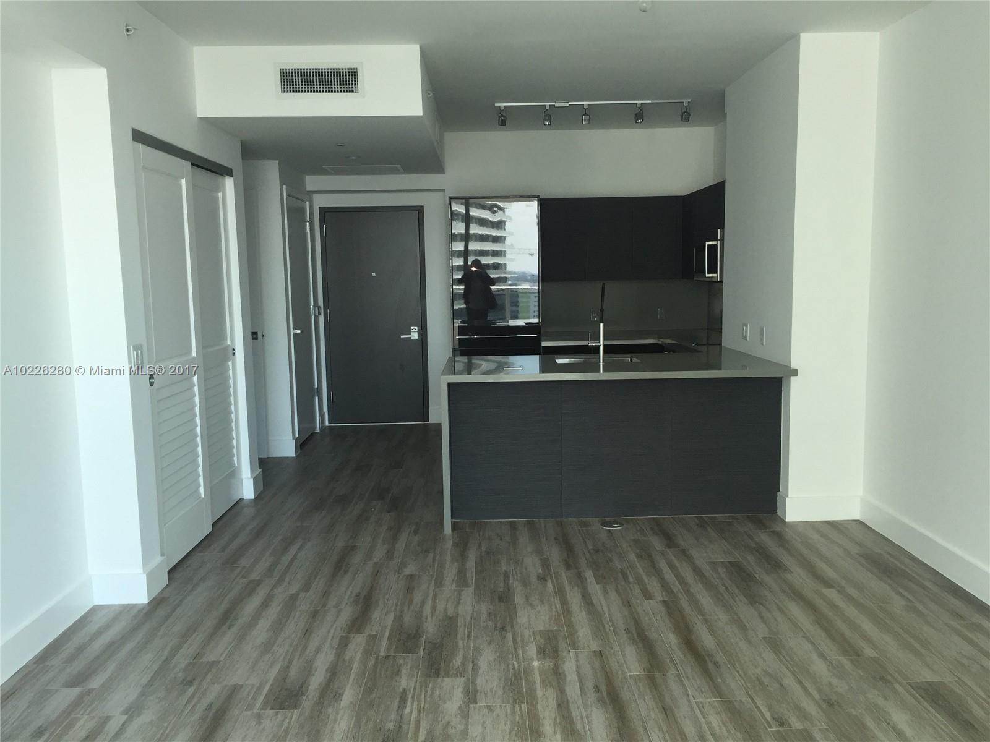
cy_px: 371
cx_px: 495
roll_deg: +0.8
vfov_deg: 48.2
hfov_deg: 61.7
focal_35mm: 29
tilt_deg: -6.8
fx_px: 829
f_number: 2.2
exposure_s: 1/120
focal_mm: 4.15
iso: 50
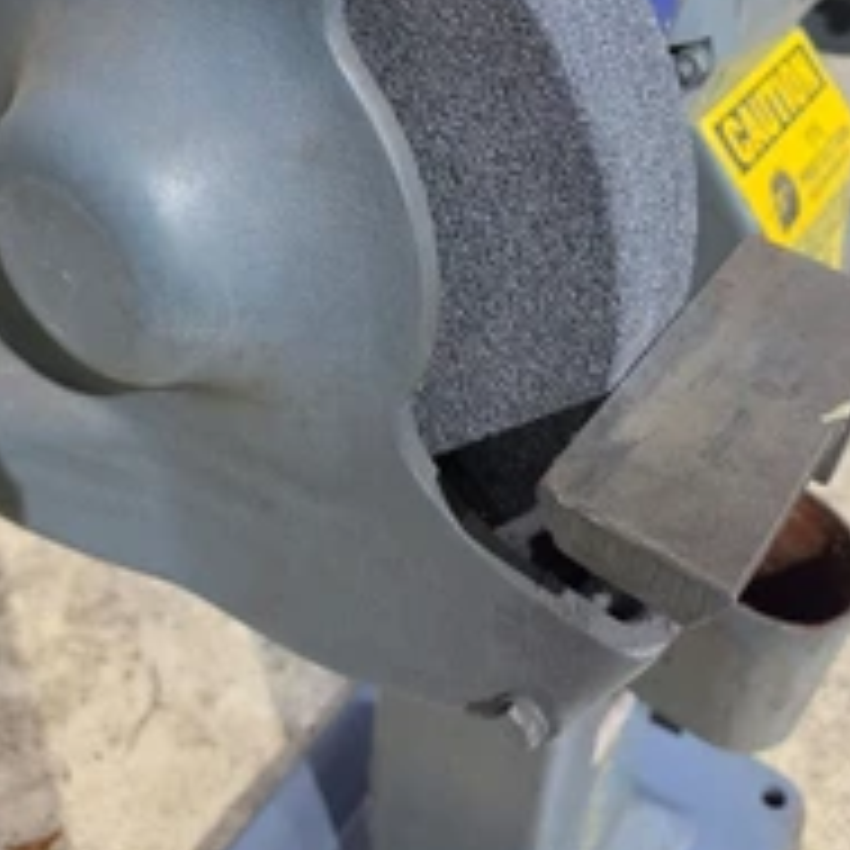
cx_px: 418
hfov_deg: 39.2
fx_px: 1195
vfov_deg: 35.7
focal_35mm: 43
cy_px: 18
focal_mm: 6.5
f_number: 1.4
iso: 1250
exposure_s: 1/120
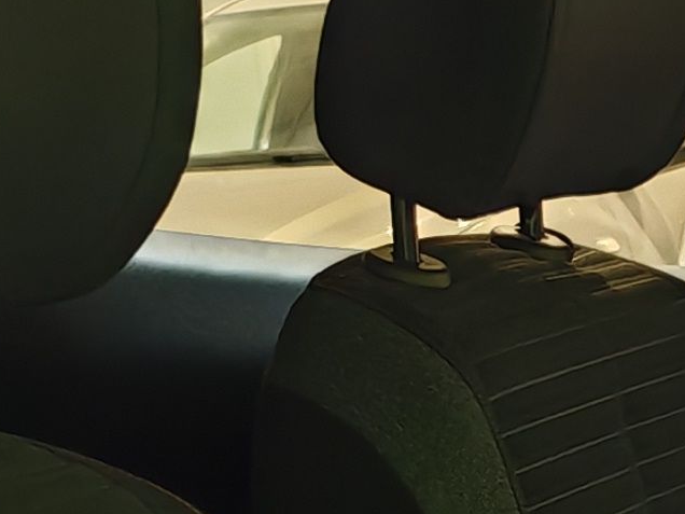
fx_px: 3443
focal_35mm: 174
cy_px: 1231
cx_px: 1035
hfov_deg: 10.9
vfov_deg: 7.9
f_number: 1.4
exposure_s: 1/50
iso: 100
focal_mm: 6.83
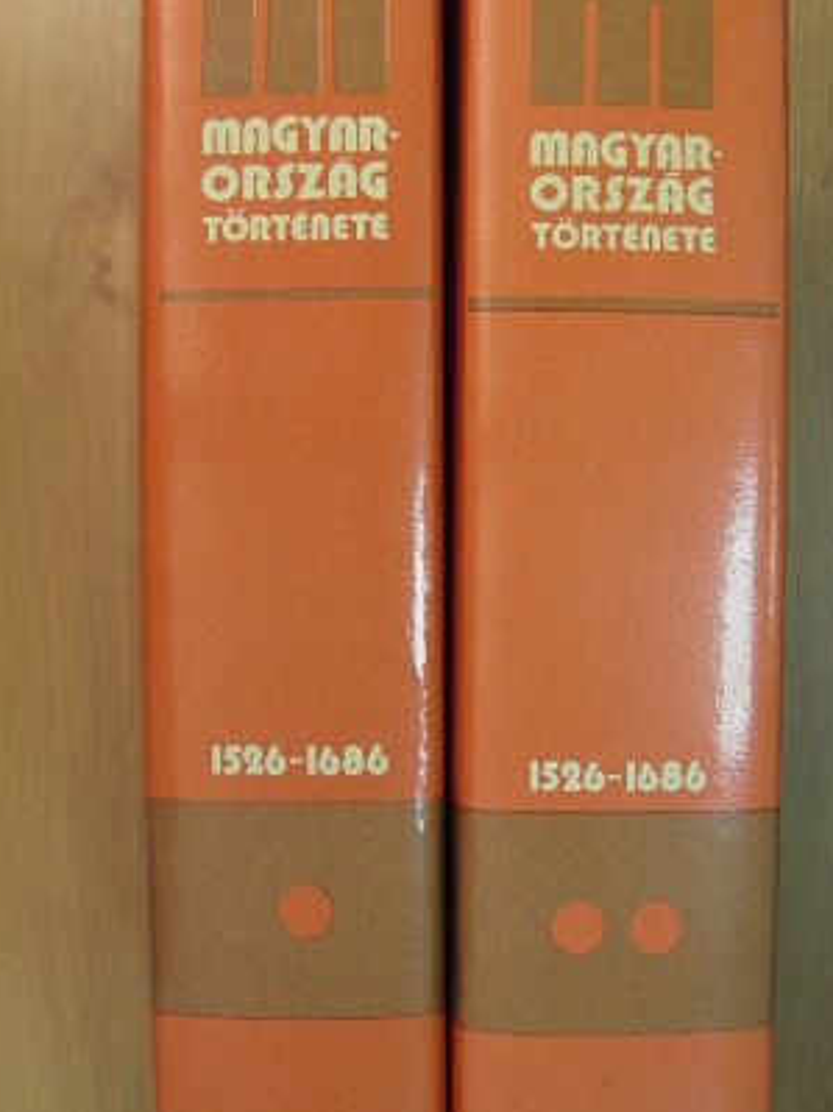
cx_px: 451
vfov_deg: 38.2
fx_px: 1605
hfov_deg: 29.1
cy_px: 536
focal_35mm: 50
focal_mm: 7.4
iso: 197
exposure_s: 1/33.5
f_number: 3.5
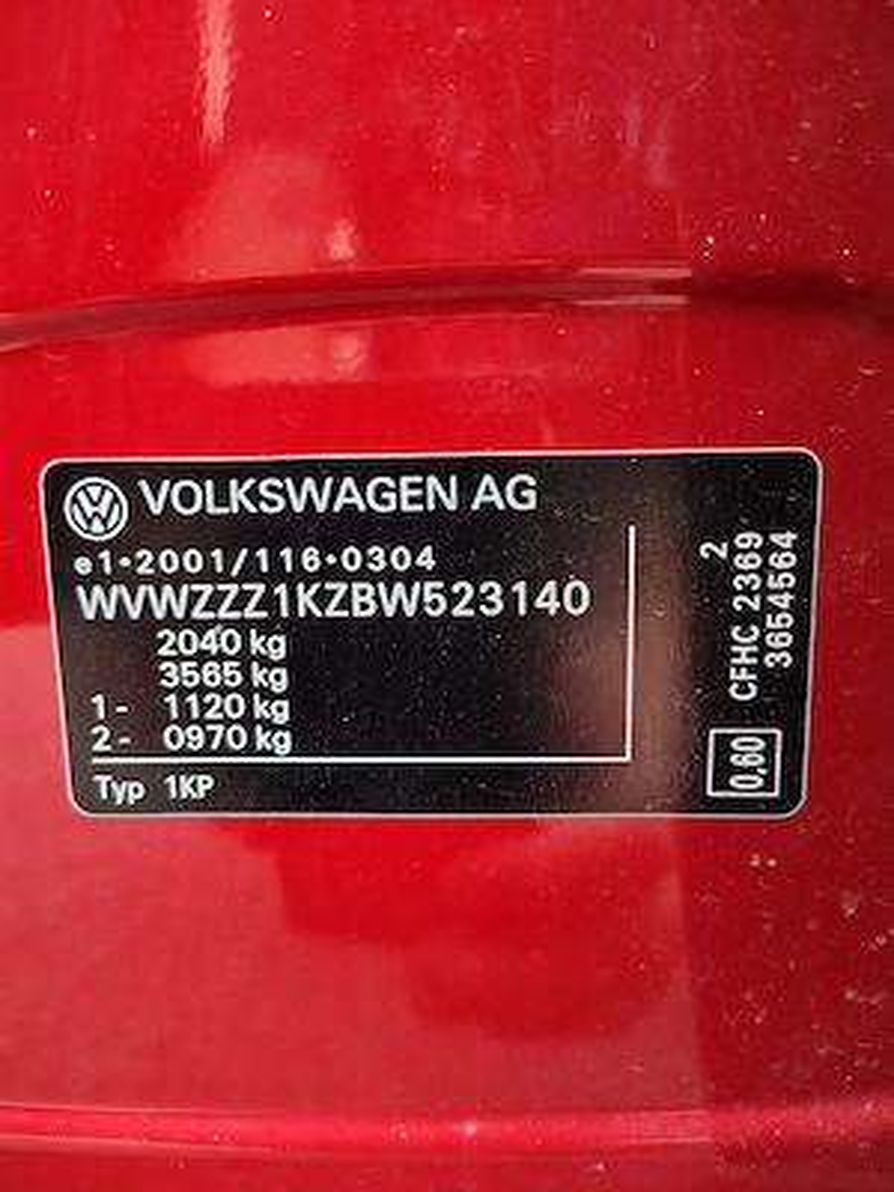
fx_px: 826
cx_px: 447
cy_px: 596
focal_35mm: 24
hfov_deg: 56.8
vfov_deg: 71.6
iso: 1781
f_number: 1.8
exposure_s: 1/50
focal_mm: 5.56
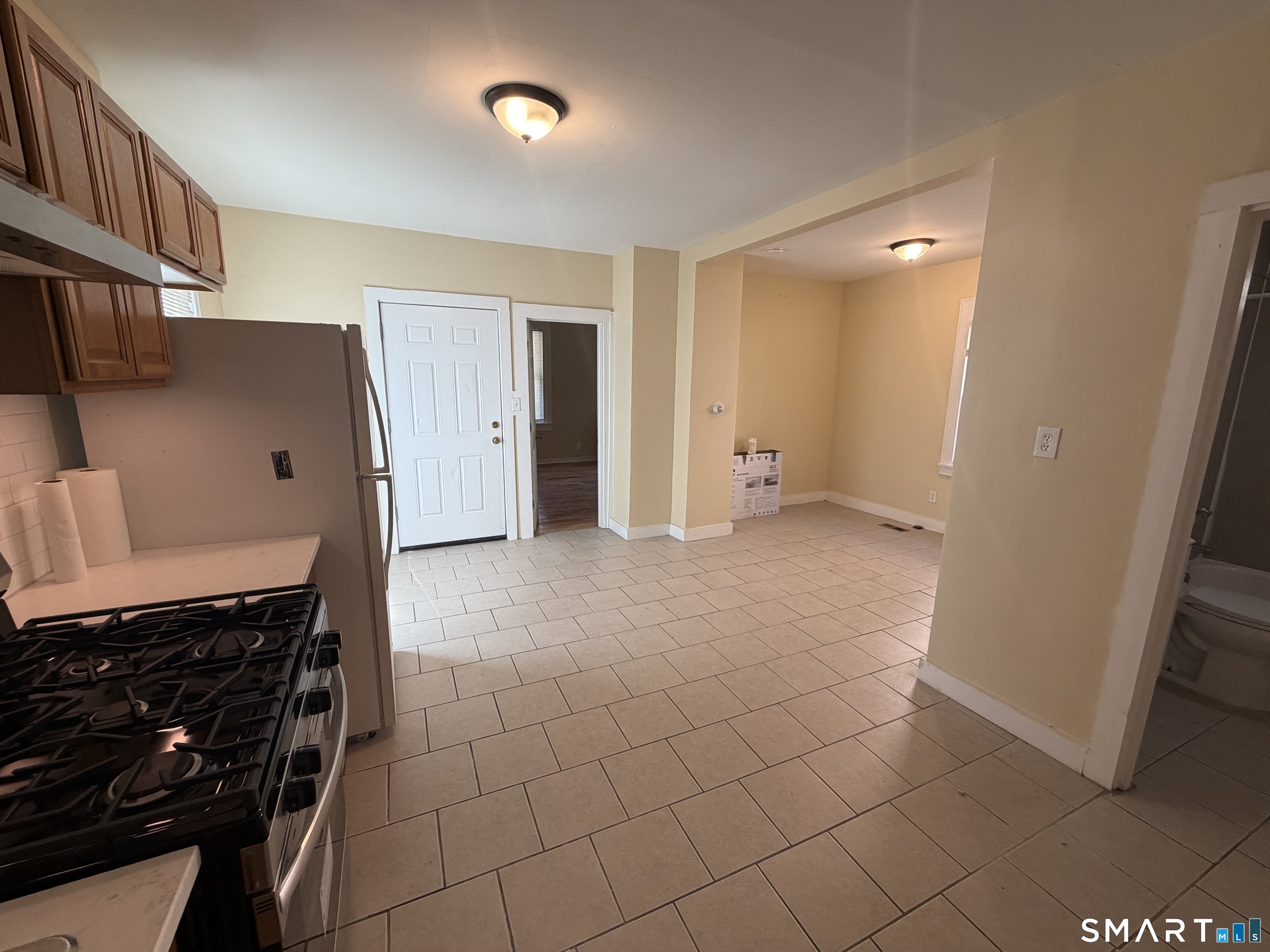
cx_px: 635
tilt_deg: -10.7
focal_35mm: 14
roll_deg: +0.0
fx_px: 514
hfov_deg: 102.1
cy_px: 476
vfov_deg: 85.7
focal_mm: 2.22
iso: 160
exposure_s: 1/120
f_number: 2.2
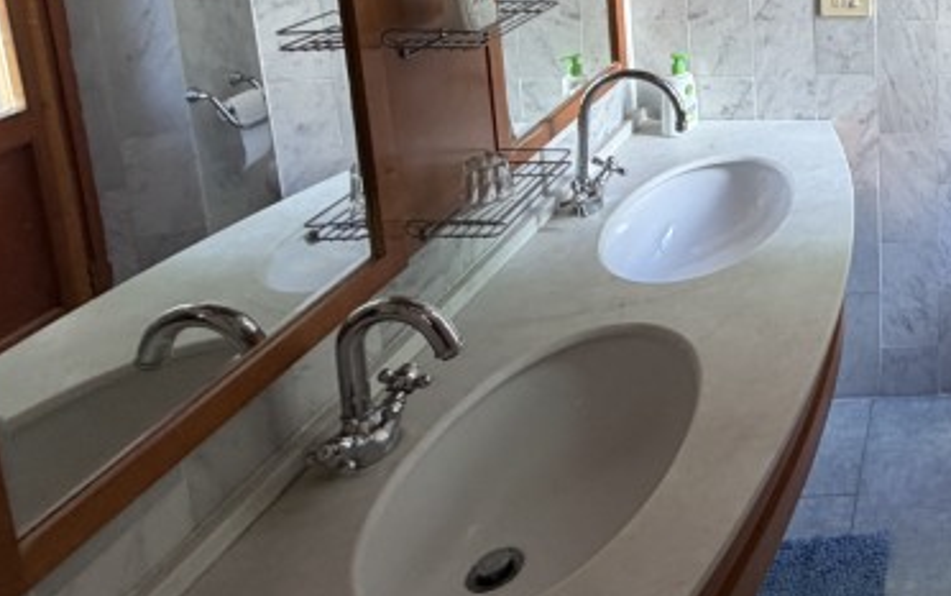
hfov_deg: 42.9
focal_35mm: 34
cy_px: -74
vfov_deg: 32.4
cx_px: 1067
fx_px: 882
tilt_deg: -9.5
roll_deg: -1.4
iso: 200
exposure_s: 1/100
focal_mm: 2.22
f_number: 2.2
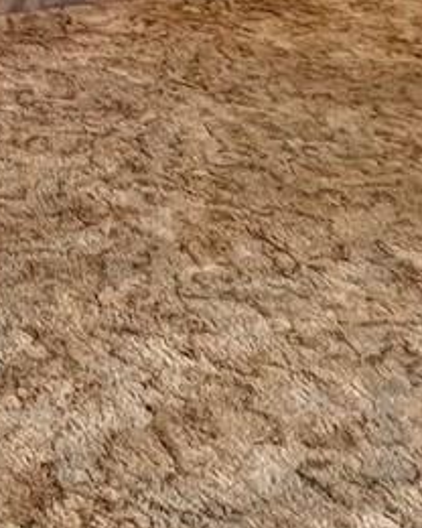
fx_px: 1218
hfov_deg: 17.2
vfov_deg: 18.5
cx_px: -256
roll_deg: +0.0
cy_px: -445
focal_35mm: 78
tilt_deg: +0.6
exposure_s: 1/120
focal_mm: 1.57
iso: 250
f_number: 1.8
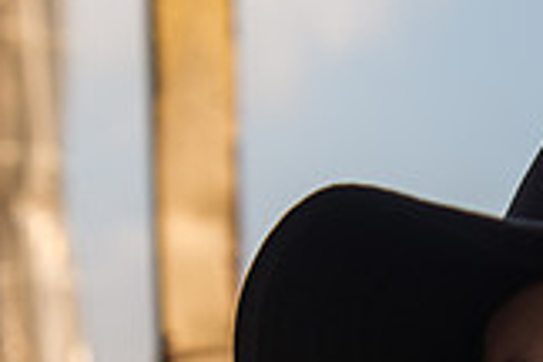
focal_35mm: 136
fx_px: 2051
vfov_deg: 9.8
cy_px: 521
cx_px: 506
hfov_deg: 14.9
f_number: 2.8
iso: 100
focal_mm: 38
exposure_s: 1/320
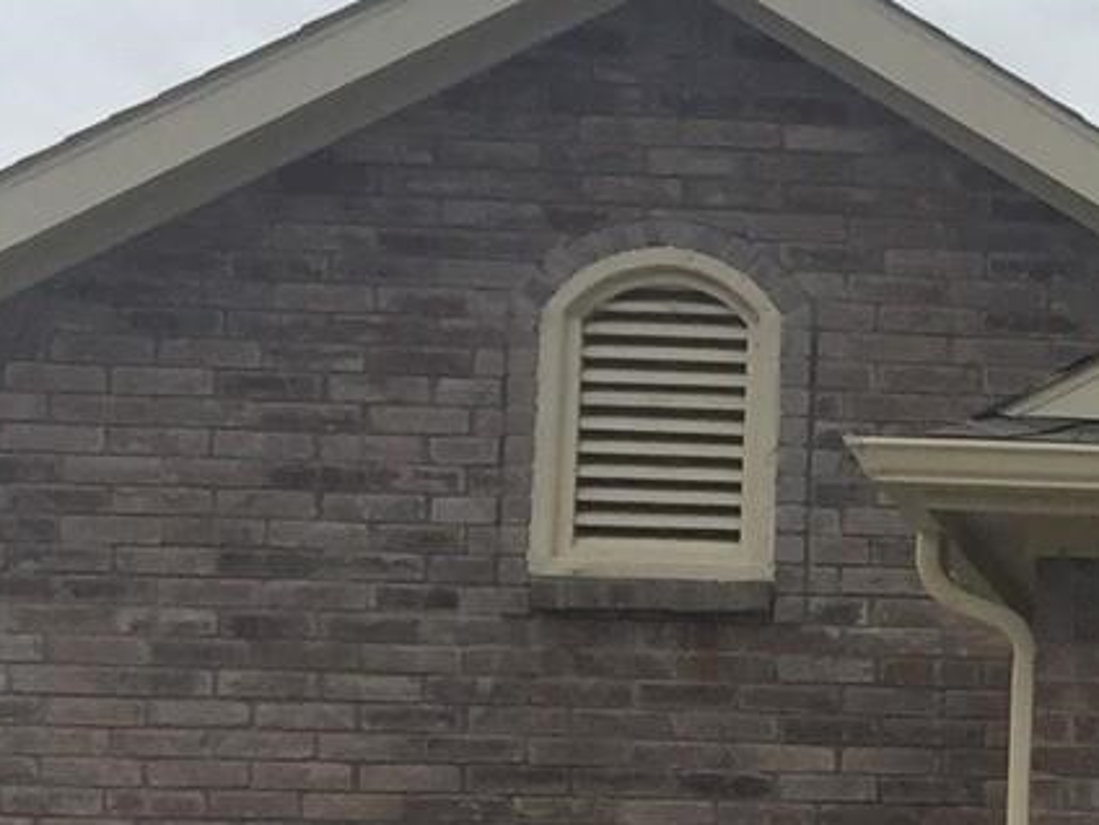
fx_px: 4445
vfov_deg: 10.2
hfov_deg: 11.7
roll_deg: -0.8
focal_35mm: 140
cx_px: 2584
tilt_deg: +7.8
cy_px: 1266
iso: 32
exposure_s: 1/2326
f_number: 2.2
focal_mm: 4.15
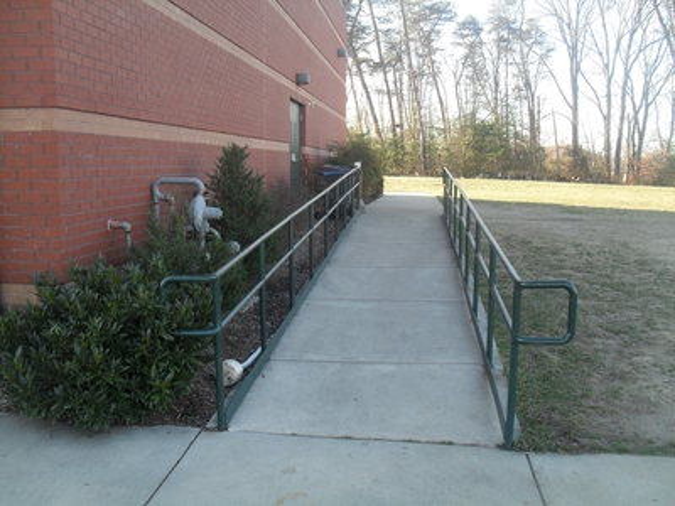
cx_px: 338
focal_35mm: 35
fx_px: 682
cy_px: 253
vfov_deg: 40.7
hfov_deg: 52.6
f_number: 3.2
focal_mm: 6.3
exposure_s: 1/125
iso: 80
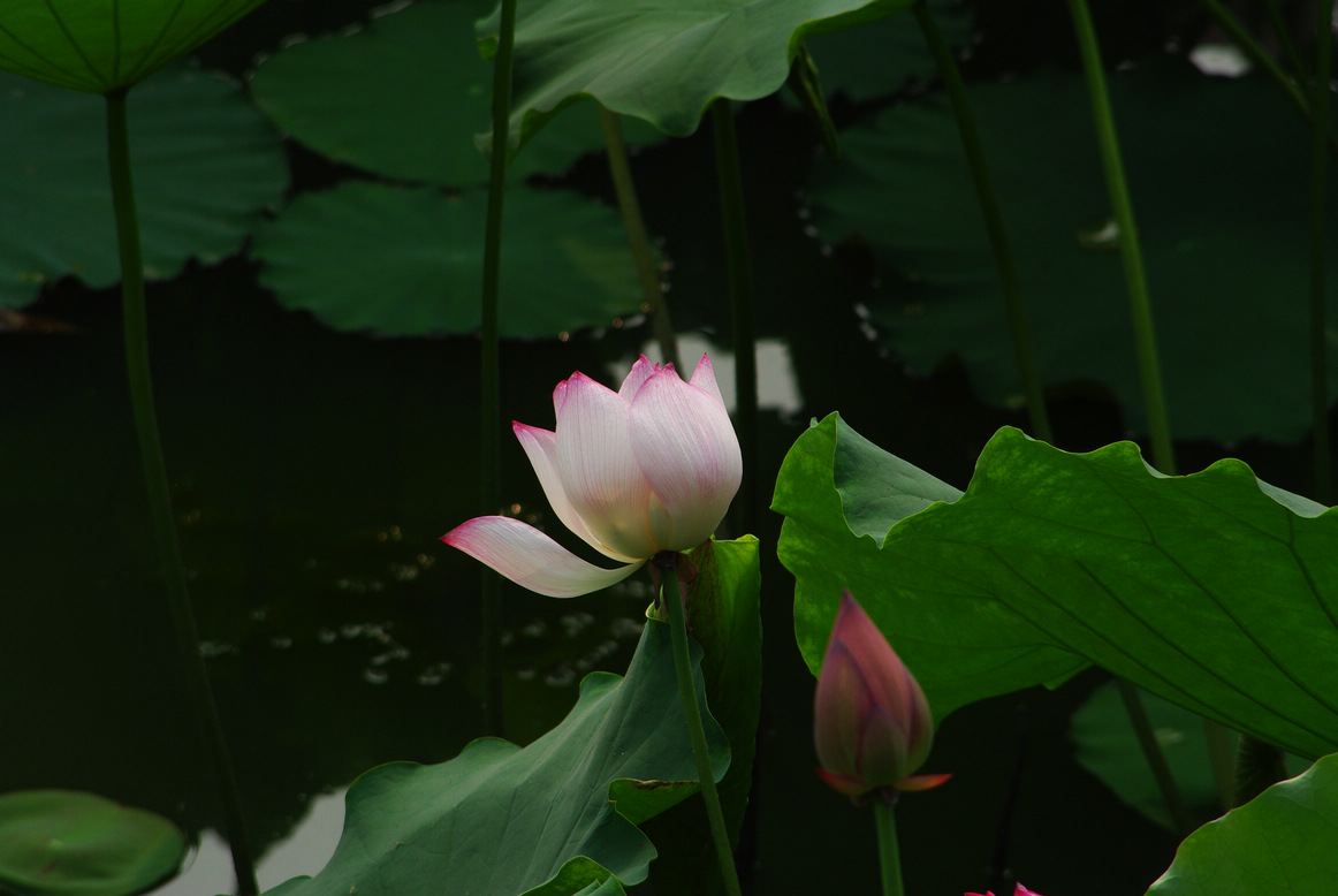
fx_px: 16746
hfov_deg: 4.6
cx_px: 669
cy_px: 448
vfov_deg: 3.1
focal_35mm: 450
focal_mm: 300
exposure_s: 1/320
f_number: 10
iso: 200
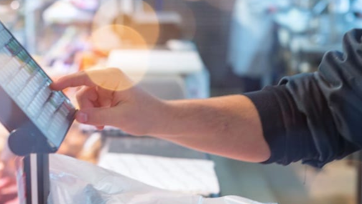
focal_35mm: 108
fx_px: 1036
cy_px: 231
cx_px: 247
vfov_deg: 11.0
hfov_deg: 19.7
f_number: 4
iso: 320
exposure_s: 1/40
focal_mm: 50
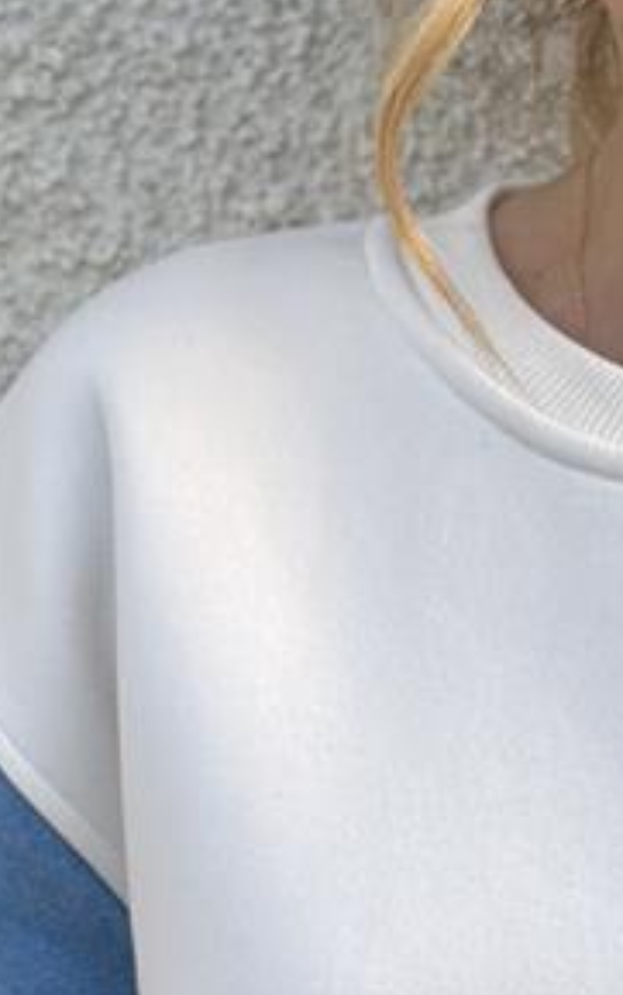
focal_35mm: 216
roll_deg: -0.8
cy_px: 1136
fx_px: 5859
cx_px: 516
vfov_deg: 9.6
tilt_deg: -8.5
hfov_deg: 6.1
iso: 80
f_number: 1.78
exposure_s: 1/236
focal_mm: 6.86
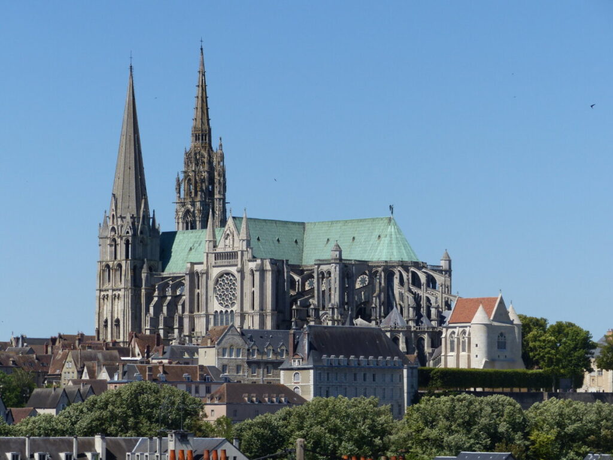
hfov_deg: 12.3
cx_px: 306
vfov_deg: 9.3
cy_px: 230
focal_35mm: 160
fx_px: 2833
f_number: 4
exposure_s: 1/1600
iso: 100
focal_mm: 28.7
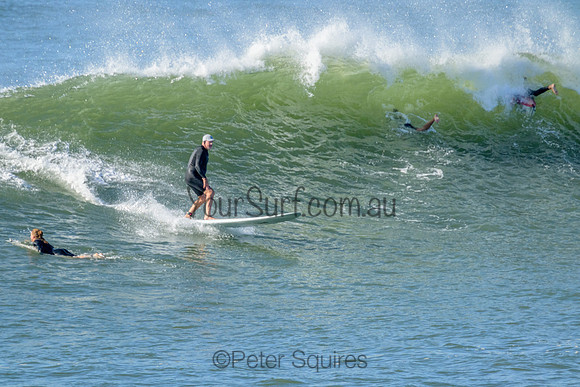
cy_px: 189
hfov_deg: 2.5
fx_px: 13217
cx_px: 283
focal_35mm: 820
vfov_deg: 1.7
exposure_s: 1/2000
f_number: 11
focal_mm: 800
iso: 2000
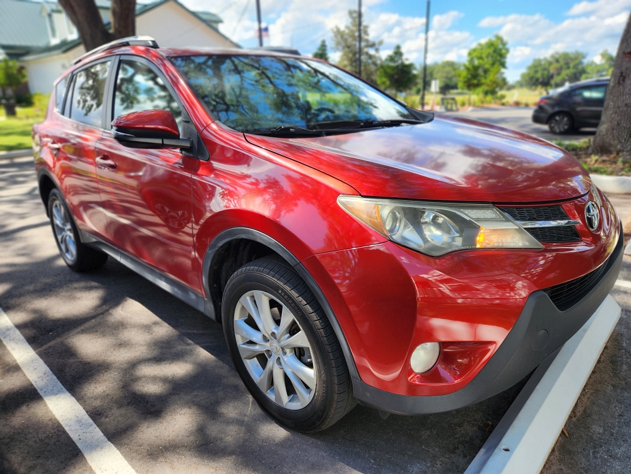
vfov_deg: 58.9
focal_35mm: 23
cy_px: 237
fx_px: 419
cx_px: 316
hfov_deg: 73.9
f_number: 1.8
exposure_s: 1/466
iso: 20
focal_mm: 5.4
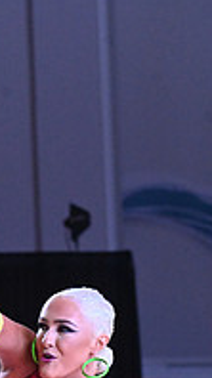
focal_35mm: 446
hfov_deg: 2.7
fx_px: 4469
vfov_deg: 4.8
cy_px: 552
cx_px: -54
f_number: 8
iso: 4000
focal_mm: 145
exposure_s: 1/400
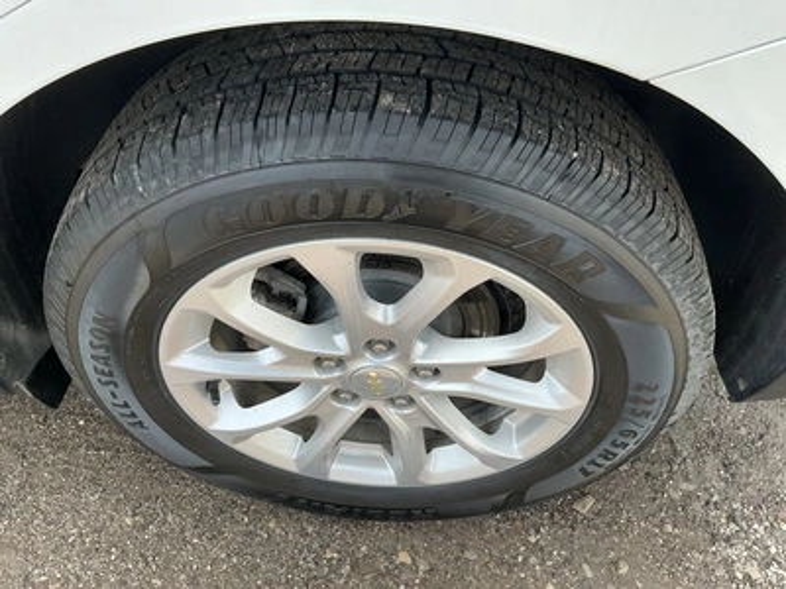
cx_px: 393
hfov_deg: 63.4
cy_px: 294
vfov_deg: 49.7
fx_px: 636
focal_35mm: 28
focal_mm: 3
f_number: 1.8
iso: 25
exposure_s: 1/346
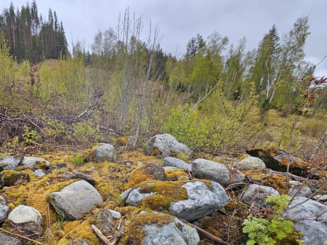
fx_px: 198
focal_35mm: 21
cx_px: 84
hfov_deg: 73.7
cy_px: 185
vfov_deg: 59.8
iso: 50
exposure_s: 1/398
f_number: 2.2
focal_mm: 2.2
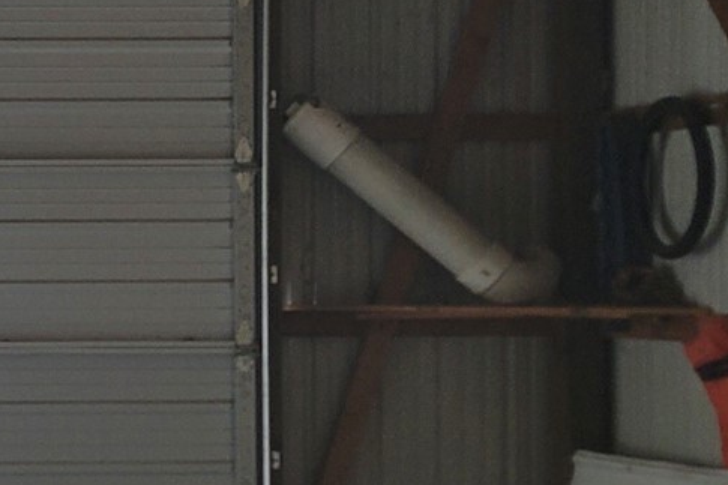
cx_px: -254
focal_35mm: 103
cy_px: 270
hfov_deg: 18.3
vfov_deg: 13.3
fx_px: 2082
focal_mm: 7
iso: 200
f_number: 1.8
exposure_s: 1/60
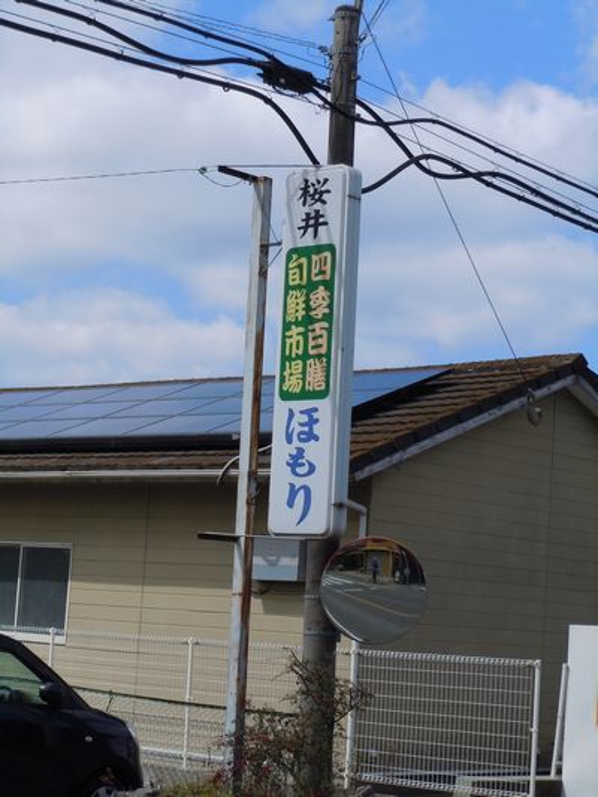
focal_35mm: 87
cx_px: 299
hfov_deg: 17.0
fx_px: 2003
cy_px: 398
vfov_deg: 22.5
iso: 100
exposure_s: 1/800
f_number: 5.3
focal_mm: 15.6
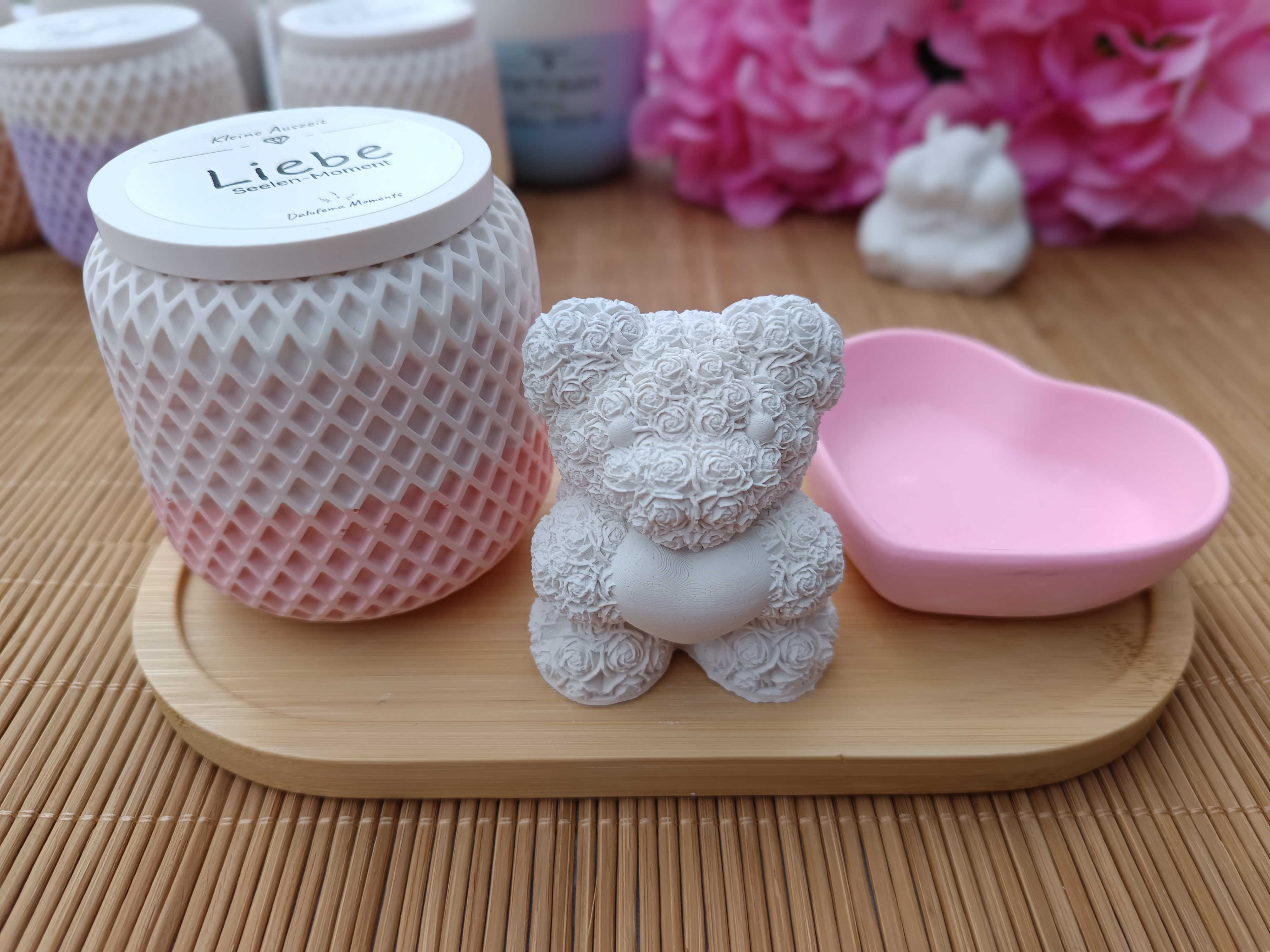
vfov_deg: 56.8
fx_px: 881
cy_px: 476
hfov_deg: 71.6
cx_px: 635
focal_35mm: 24
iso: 52
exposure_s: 1/519
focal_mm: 5.31
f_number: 1.7
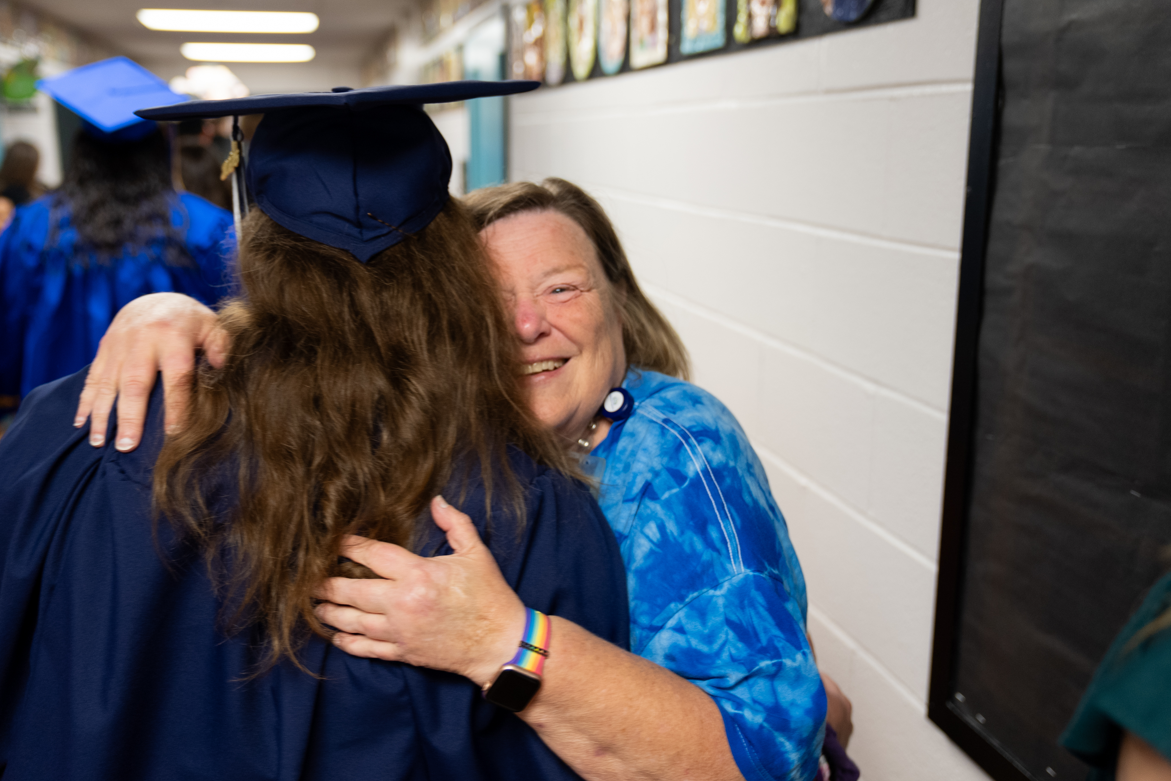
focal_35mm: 33
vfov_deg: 40.0
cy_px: 391
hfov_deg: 57.2
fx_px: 1073
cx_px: 579
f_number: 2.8
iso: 640
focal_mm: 32
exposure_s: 1/125
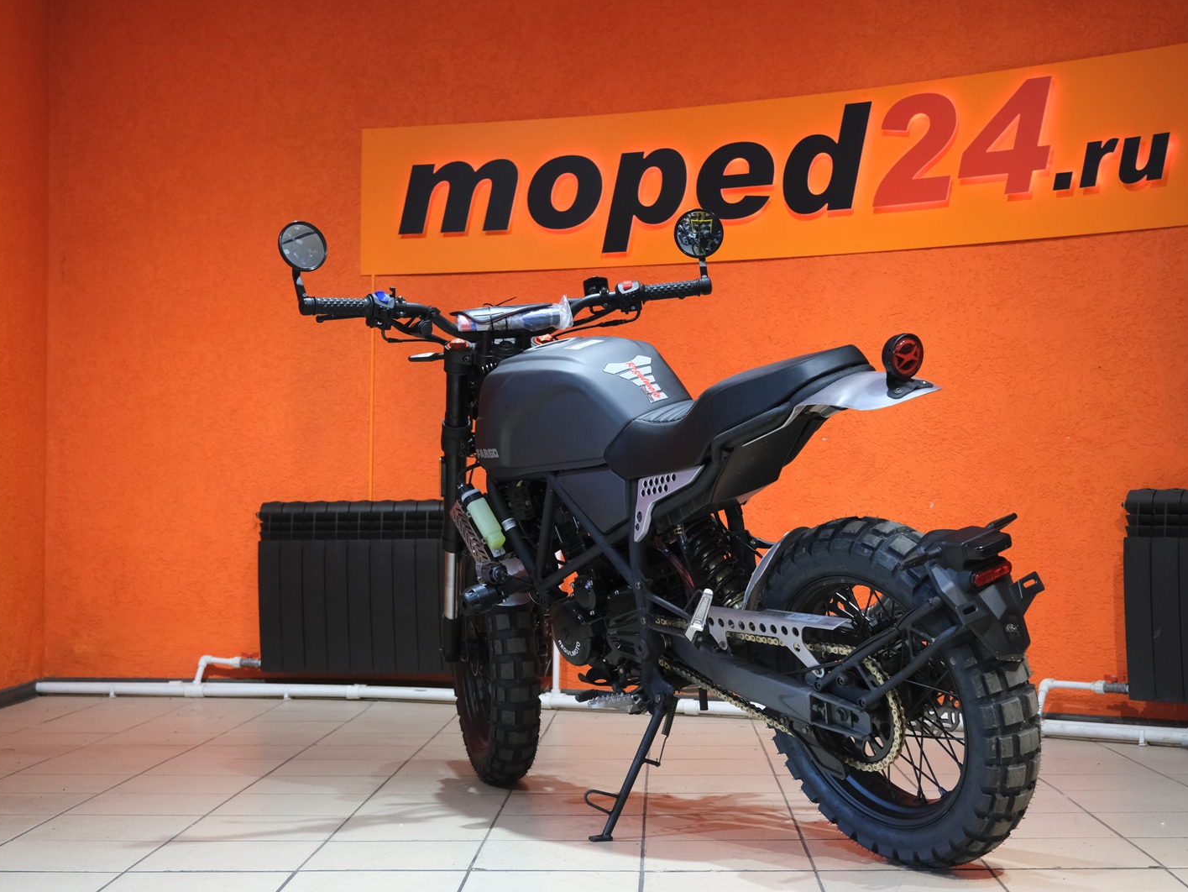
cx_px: 633
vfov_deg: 29.1
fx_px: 1716
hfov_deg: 38.2
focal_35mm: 50
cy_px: 446
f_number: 4
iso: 1600
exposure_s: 1/100
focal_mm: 30.8
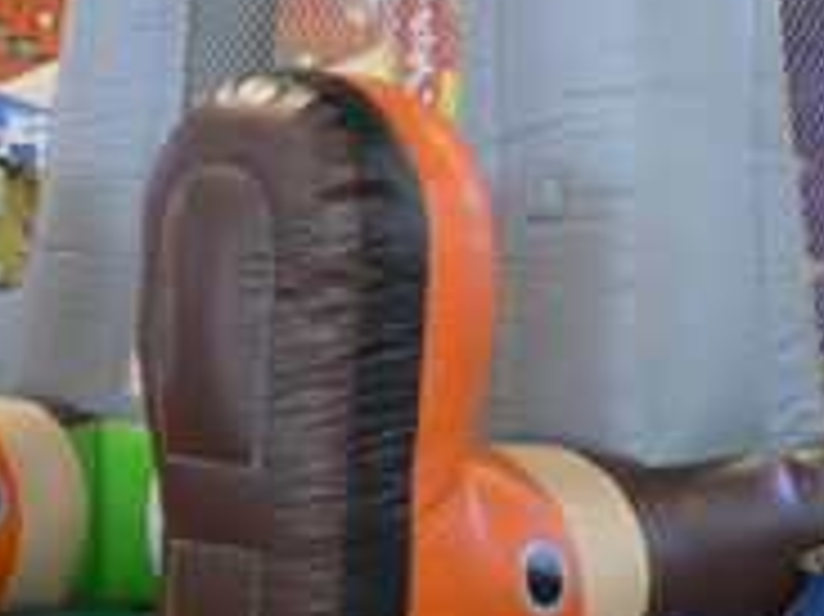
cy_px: -72
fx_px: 2331
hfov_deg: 20.0
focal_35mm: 98
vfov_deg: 14.7
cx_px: 491
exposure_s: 1/15
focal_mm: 5.8
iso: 100
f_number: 2.8
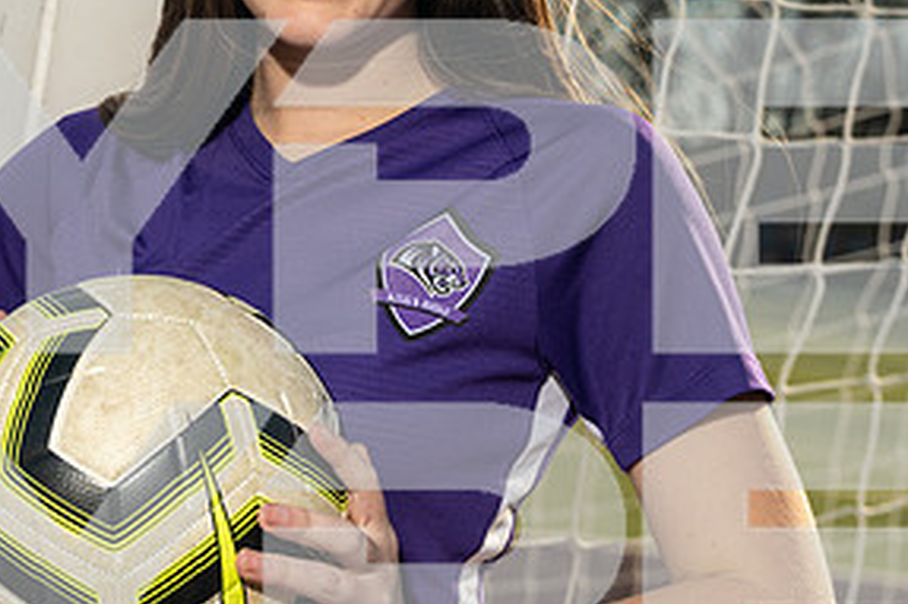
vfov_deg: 15.6
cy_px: 188
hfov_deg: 23.1
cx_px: 212
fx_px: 2193
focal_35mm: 87
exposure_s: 1/250
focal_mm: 43
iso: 200
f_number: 4.5
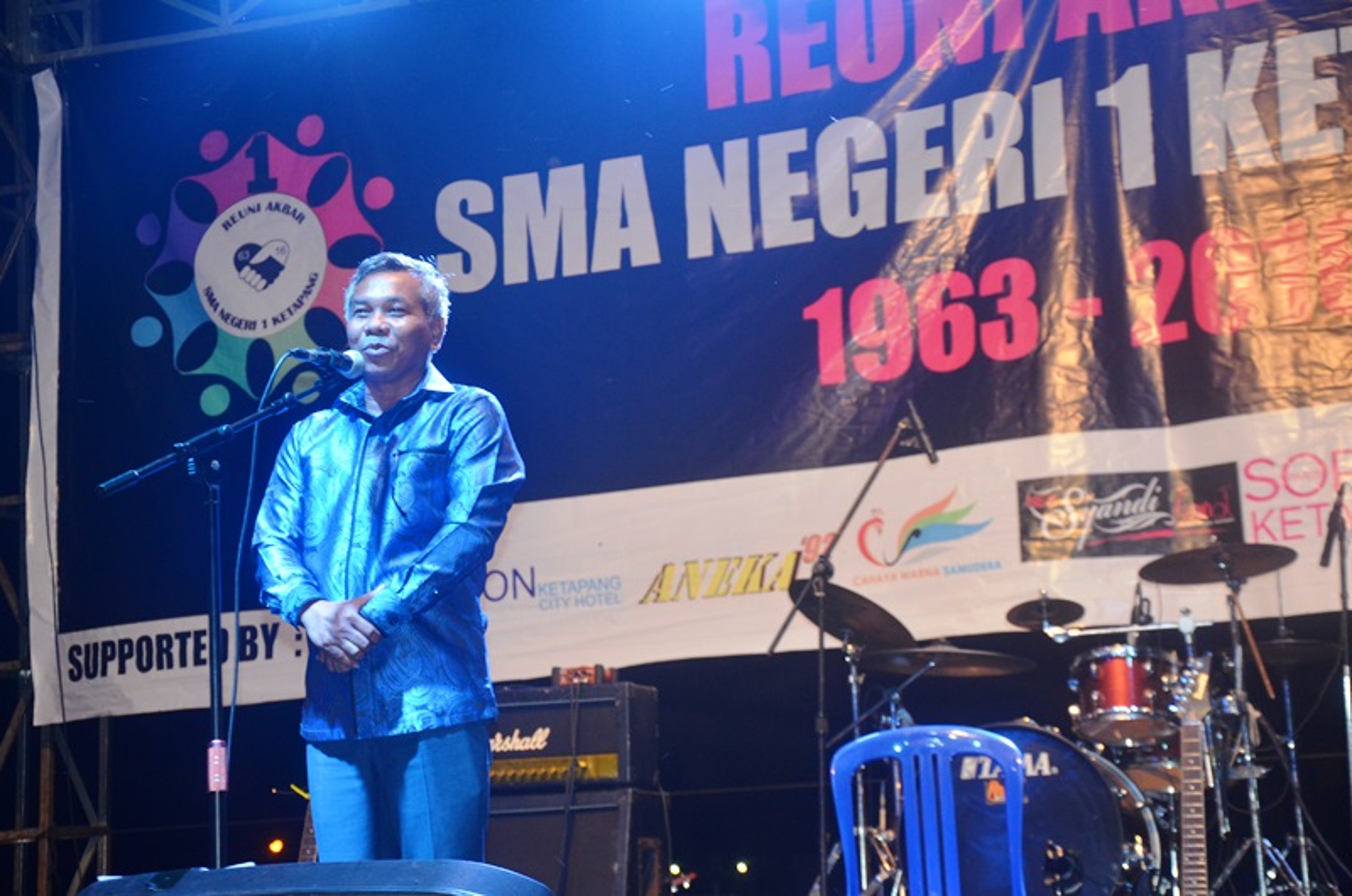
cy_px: 448
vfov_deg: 18.8
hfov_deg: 28.1
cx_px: 676
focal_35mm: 72
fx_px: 2699
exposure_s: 1/60
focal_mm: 48
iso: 800
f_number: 4.8
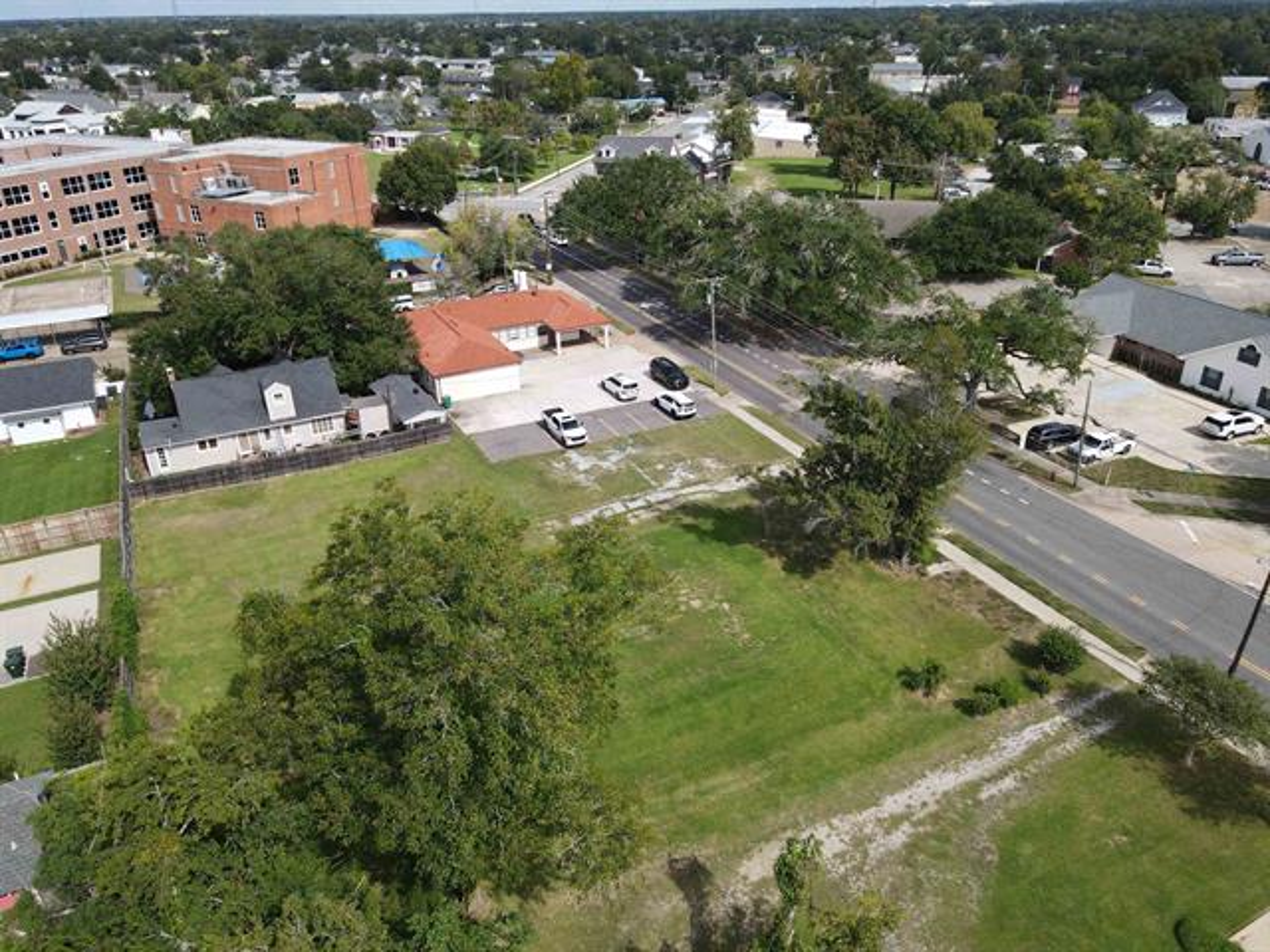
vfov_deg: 56.8
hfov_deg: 71.6
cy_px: 476
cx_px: 635
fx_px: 881
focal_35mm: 24
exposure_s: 1/640
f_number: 2.8
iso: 100
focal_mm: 4.5
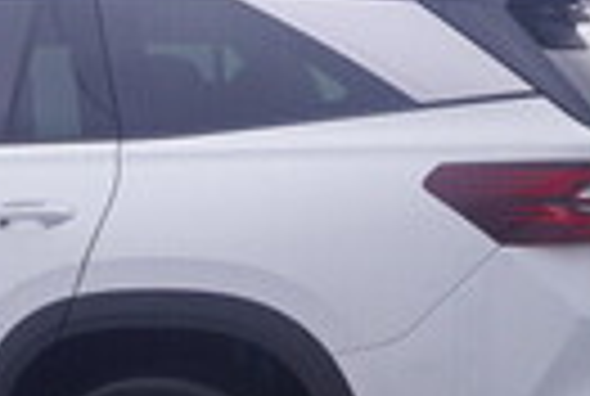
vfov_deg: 14.6
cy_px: 232
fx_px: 1546
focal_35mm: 94
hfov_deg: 20.2
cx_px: -124
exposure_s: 1/80
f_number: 5
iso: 200
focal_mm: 15
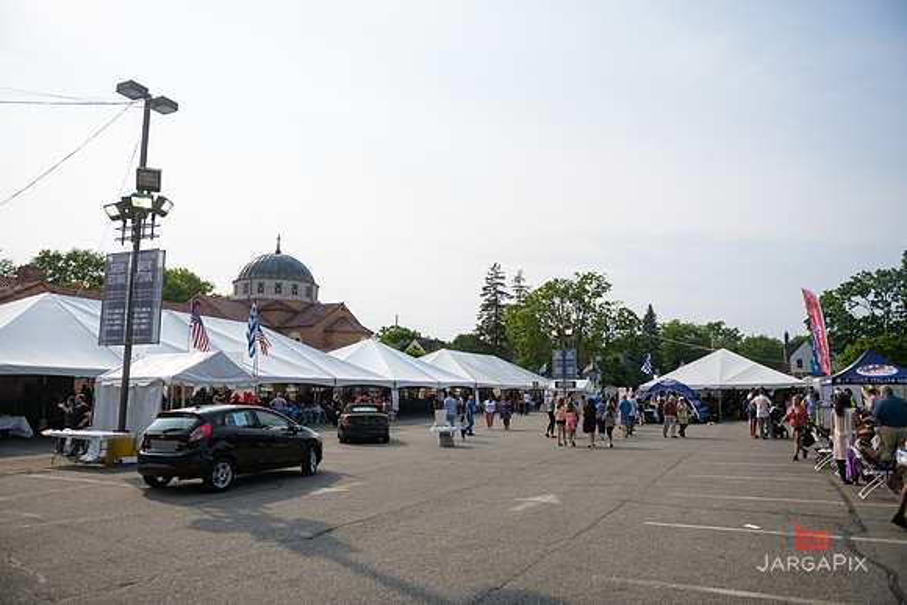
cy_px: 302
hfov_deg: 73.7
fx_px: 605
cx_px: 454
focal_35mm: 24
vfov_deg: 53.2
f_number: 3.2
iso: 100
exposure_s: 1/2500
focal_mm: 24
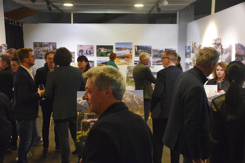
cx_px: 122
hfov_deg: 47.9
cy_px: 82
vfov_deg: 33.0
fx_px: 276
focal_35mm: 40
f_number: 4
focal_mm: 27
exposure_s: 1/200
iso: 3200
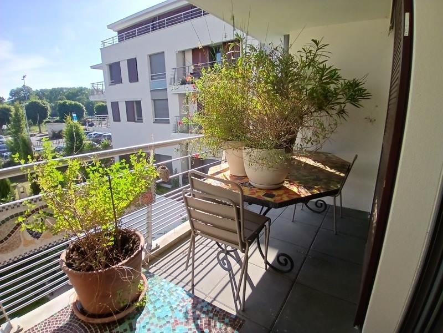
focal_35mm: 17
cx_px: 222
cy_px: 166
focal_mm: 1.4
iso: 50
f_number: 2.2
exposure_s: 1/769
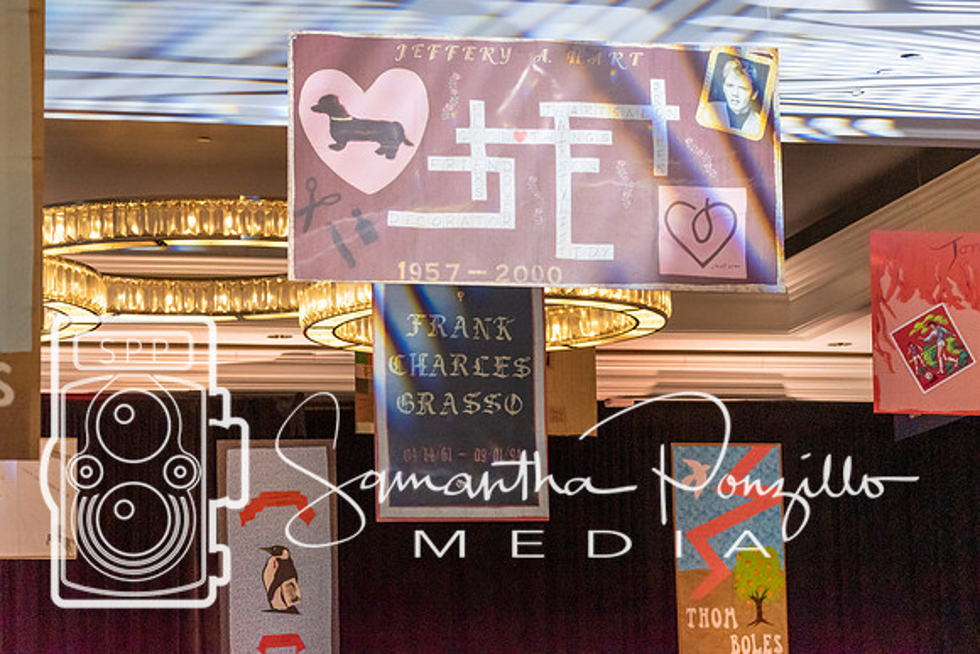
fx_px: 2859
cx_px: 490
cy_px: 327
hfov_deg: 19.5
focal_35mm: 105
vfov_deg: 13.0
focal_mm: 70
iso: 5000
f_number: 4.5
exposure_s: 1/125
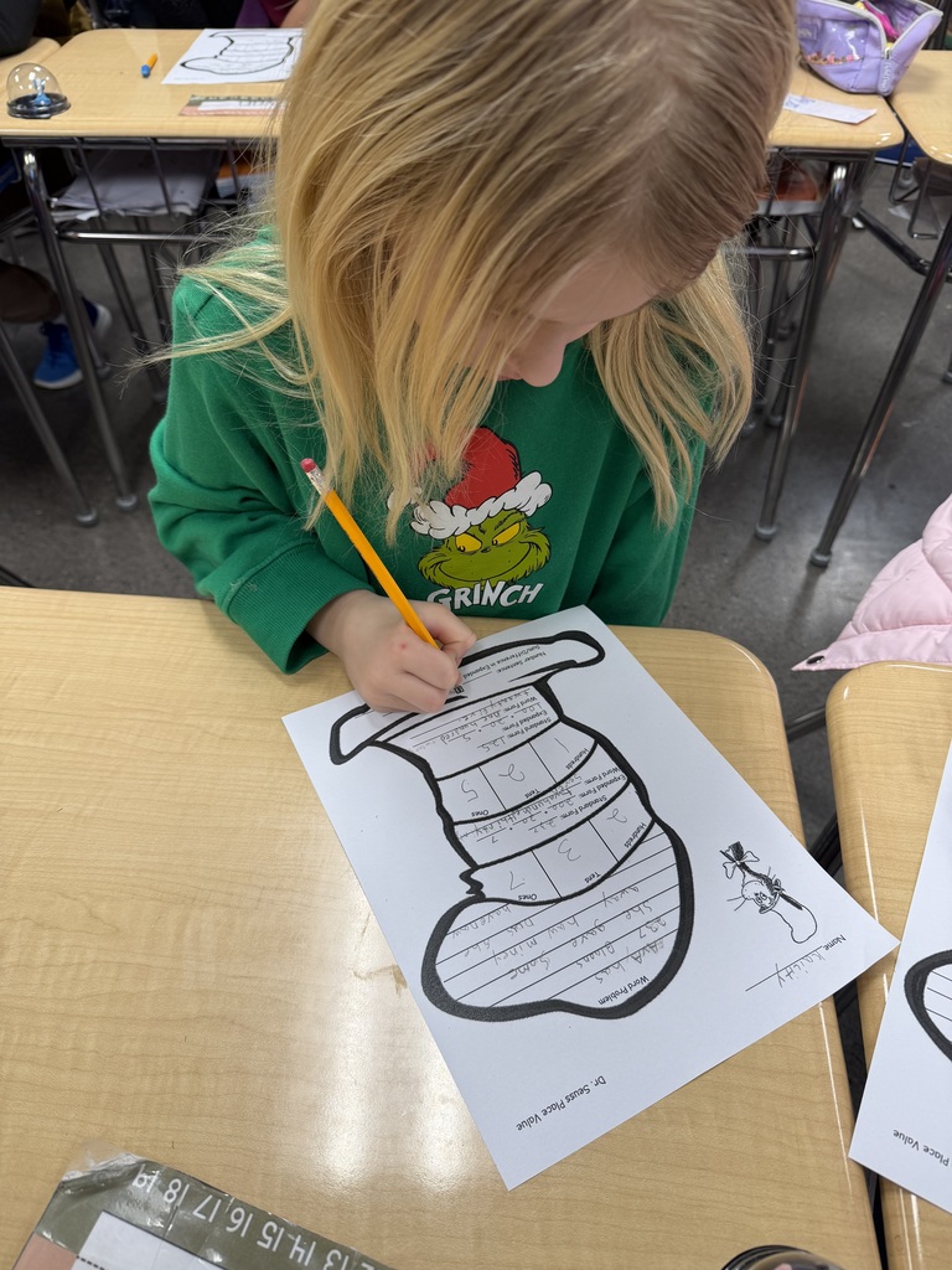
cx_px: 476
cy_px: 635
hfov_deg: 56.8
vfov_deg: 71.6
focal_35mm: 24
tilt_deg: -48.4
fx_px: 880
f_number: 1.78
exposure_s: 1/100
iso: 64
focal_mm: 6.76
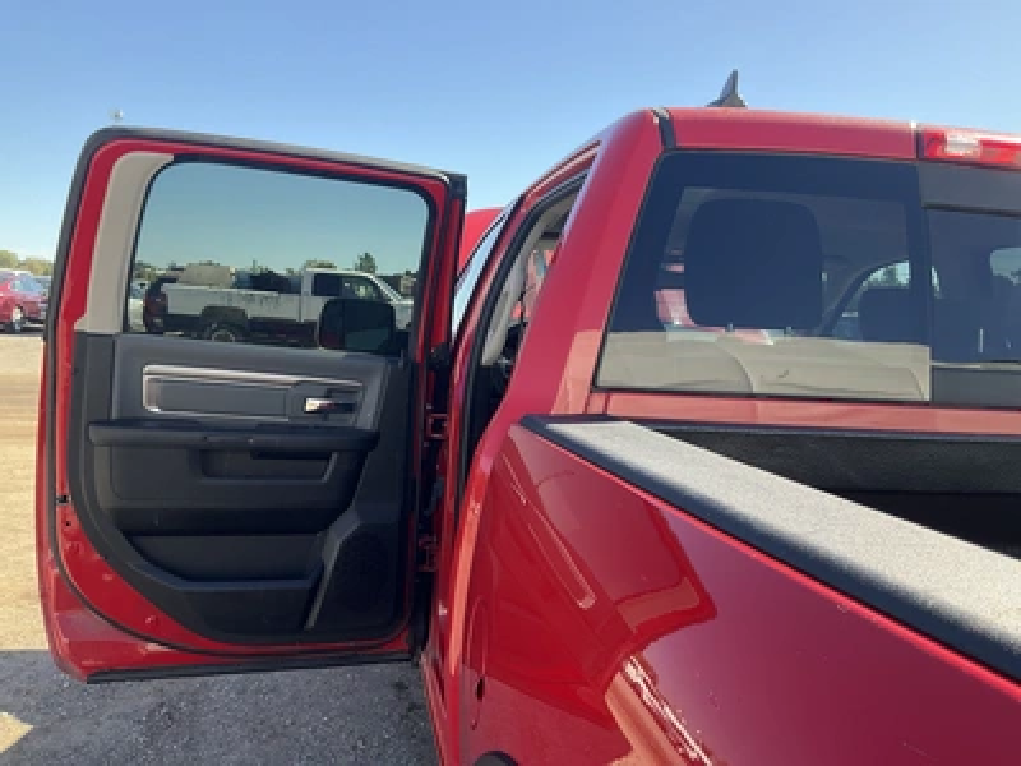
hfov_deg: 61.7
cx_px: 510
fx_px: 855
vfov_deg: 48.2
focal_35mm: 29
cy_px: 383
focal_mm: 3
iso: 25
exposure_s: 1/446
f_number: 1.8
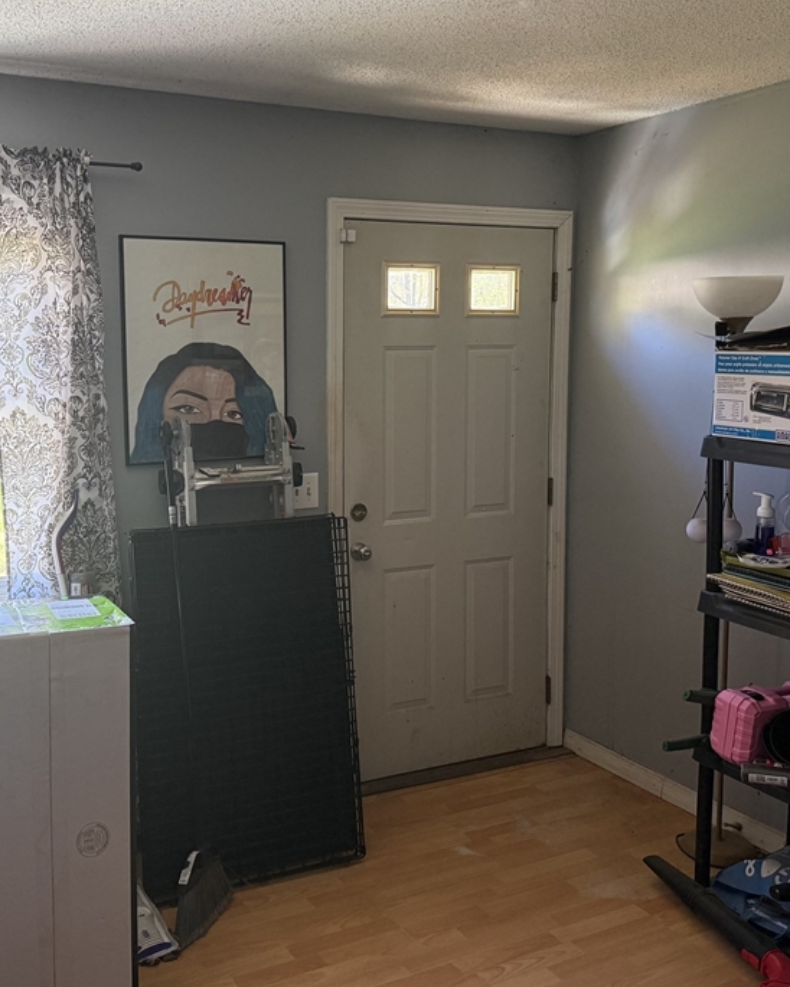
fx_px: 1023
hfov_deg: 41.8
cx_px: 275
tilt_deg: -5.0
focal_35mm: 35
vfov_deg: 51.5
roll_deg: +0.0
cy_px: 454
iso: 320
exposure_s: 1/60
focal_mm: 6.76
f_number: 1.78
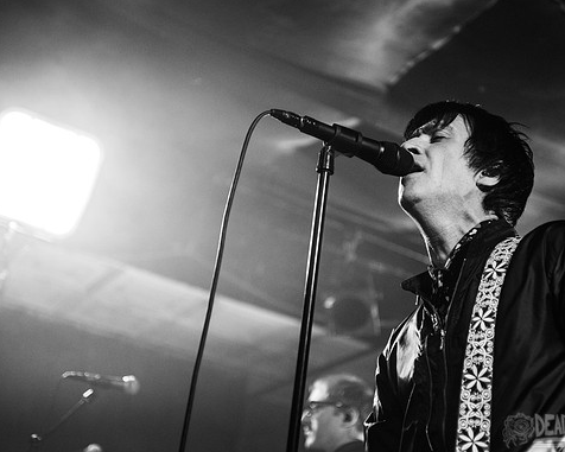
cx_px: 299
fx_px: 1338
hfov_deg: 23.8
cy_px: 226
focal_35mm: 80
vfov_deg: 19.2
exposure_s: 1/320
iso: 2000
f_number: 2.8
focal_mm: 70
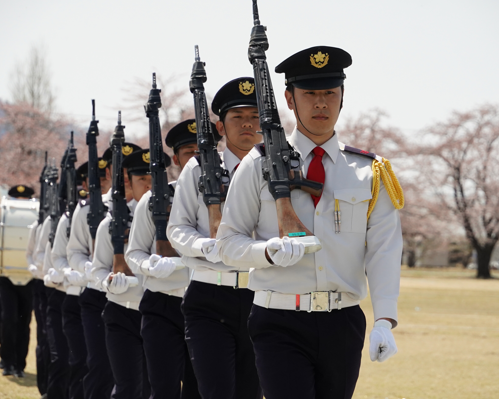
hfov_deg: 10.7
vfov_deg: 8.6
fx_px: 2658
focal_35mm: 180
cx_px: 253
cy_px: 199
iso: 2000
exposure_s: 1/8000
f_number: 6.3
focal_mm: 106
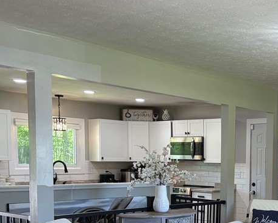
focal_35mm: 57
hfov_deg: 31.1
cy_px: 198
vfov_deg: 25.9
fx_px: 469
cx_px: 263
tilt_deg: -6.7
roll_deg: -0.6
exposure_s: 1/120
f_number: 1.6
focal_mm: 5.96
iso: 100
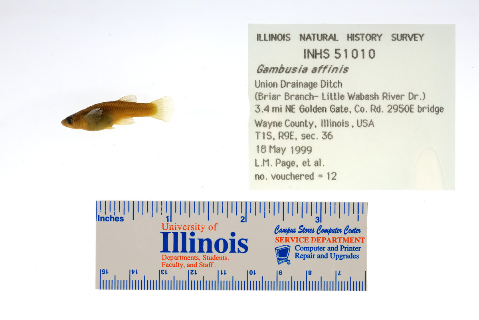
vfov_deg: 22.6
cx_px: 240
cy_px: 160
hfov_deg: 33.4
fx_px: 799
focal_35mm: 60
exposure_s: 1/250
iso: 100
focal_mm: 60
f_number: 10
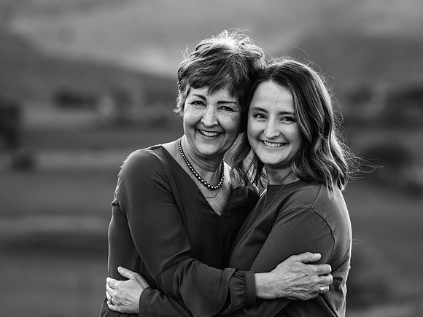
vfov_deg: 8.6
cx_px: 212
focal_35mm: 173
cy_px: 158
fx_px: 2116
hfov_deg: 11.4
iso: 500
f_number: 4
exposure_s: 1/160
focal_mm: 160
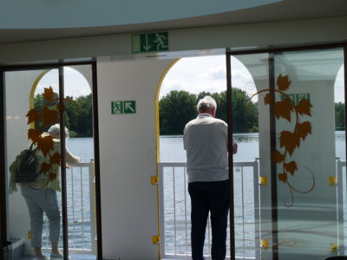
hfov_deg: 34.3
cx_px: 174
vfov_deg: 26.1
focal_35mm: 56
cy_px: 130
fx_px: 561
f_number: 9
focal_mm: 28
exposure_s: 1/320
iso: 200
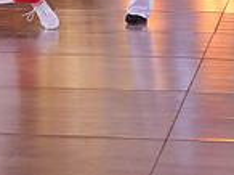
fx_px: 1444
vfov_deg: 6.8
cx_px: -66
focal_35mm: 214
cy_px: -132
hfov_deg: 9.1
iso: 1600
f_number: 4
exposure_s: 1/400
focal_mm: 56
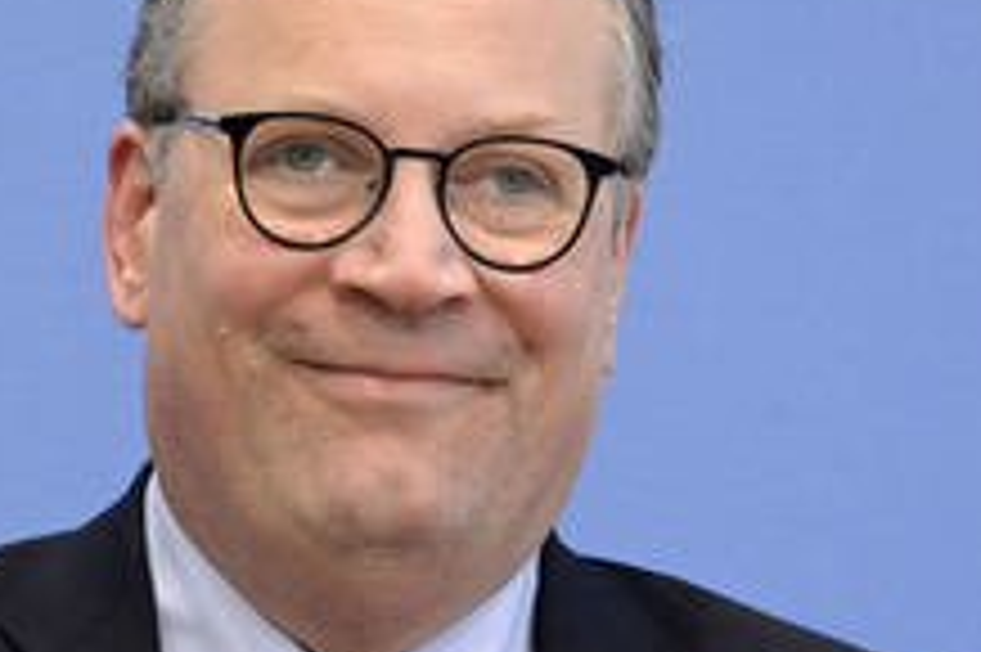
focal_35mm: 311
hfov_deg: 6.6
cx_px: 407
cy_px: 391
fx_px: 8468
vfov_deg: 4.4
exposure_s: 1/320
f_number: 5.6
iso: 3200
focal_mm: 150
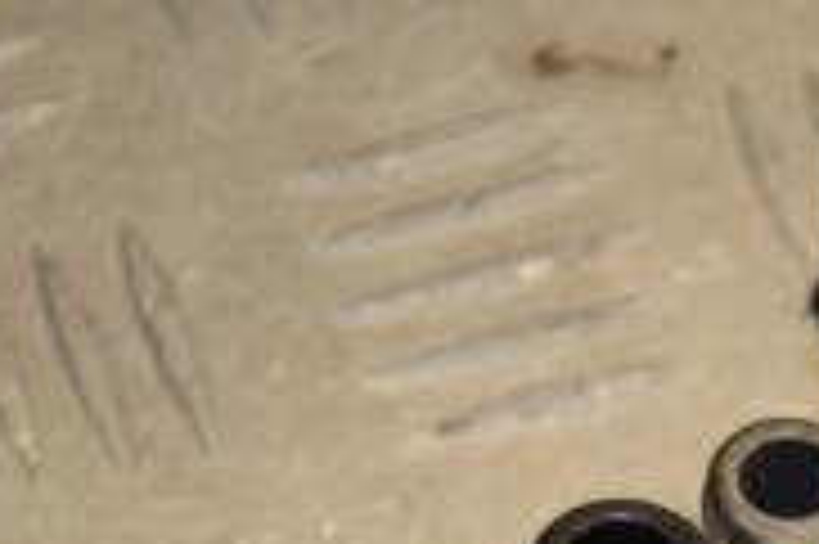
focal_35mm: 347
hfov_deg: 5.9
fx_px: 7887
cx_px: 1148
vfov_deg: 3.9
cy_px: 863
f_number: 5.6
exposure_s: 1/200
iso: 800
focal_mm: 70
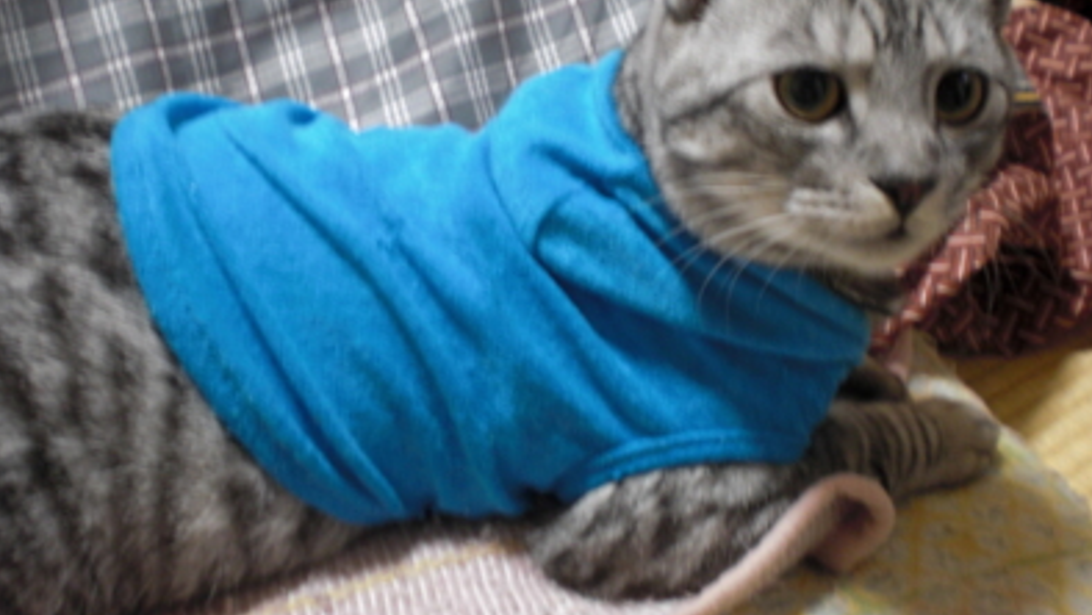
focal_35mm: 42
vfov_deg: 28.2
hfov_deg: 48.3
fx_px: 1217
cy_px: 213
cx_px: 543
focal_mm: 6.3
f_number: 3.1
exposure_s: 1/5
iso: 200
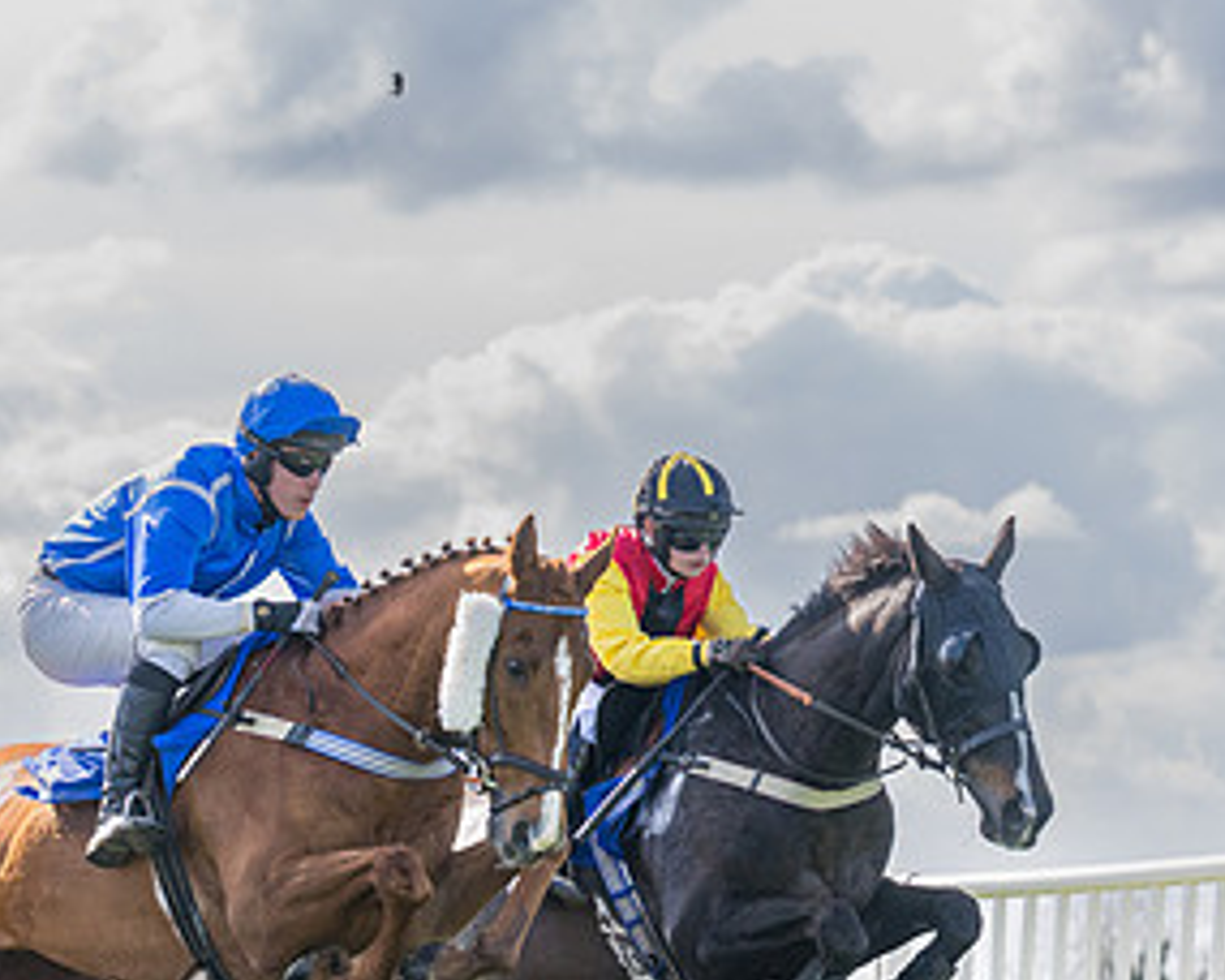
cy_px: 730
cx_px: 624
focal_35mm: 239
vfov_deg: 6.5
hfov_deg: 8.1
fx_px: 8665
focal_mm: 92
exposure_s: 1/2000
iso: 400
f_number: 4
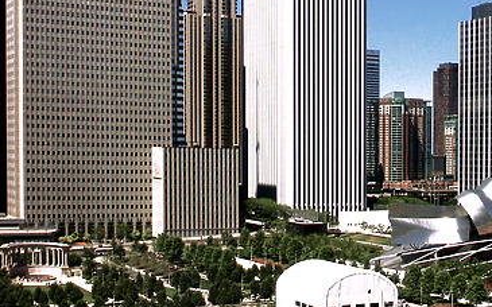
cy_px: -40
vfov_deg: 20.2
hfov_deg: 33.3
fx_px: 818
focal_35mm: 61
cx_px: 302
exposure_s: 1/500
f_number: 6.7
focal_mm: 7.18
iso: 64
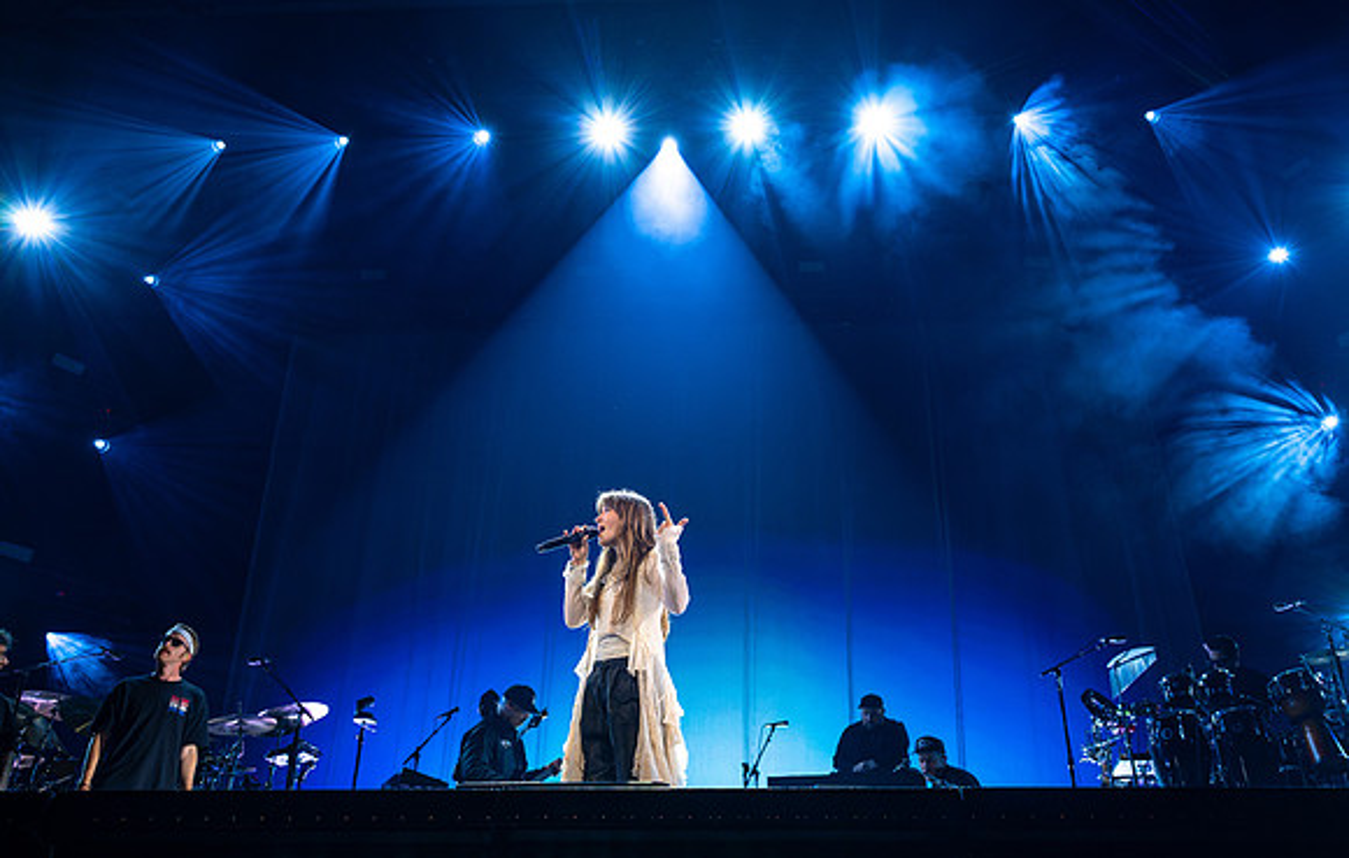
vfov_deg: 43.5
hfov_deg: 64.2
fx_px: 1074
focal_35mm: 29
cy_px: 453
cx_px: 691
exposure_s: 1/250
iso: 1000
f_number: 3.2
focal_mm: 24
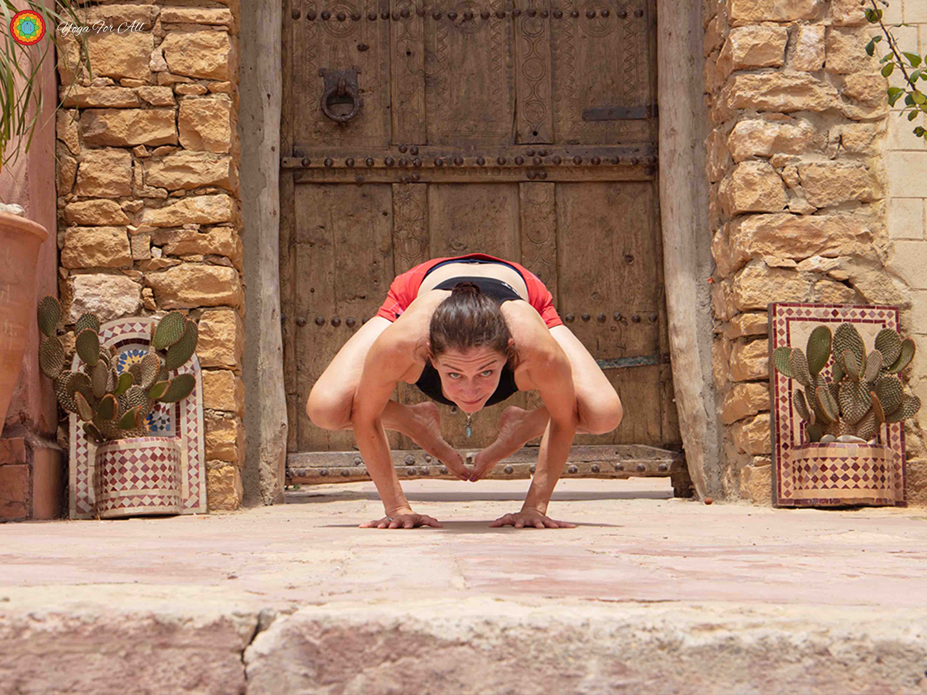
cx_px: 464
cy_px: 348
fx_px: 696
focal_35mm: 26
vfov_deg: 53.1
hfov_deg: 67.3
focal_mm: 4.3
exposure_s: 1/518
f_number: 2.4
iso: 50
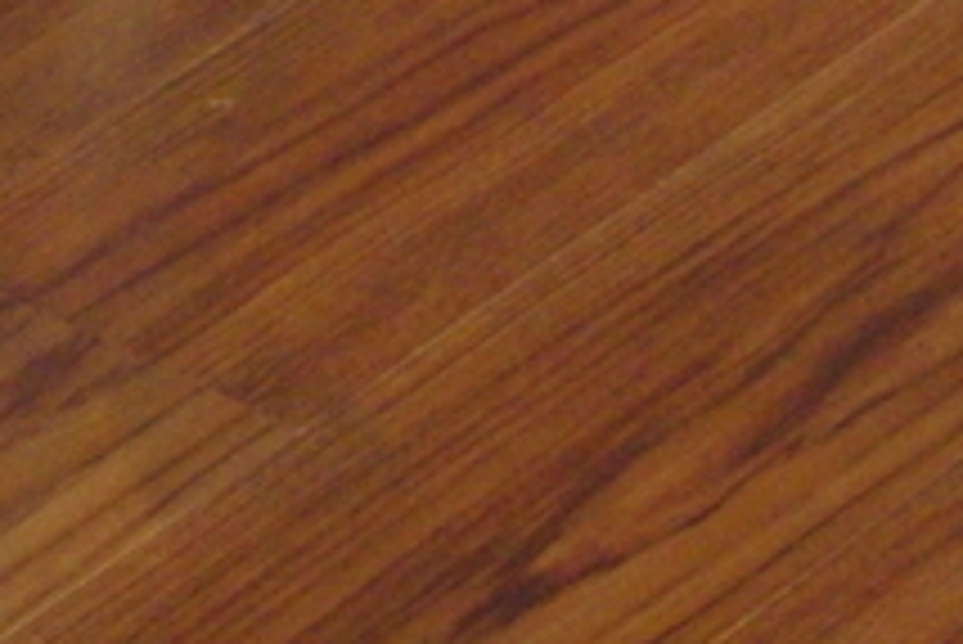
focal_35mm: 320
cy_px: -1056
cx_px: -990
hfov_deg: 6.3
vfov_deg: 4.2
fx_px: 8565
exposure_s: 1/80
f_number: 5
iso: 1600
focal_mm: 37.5
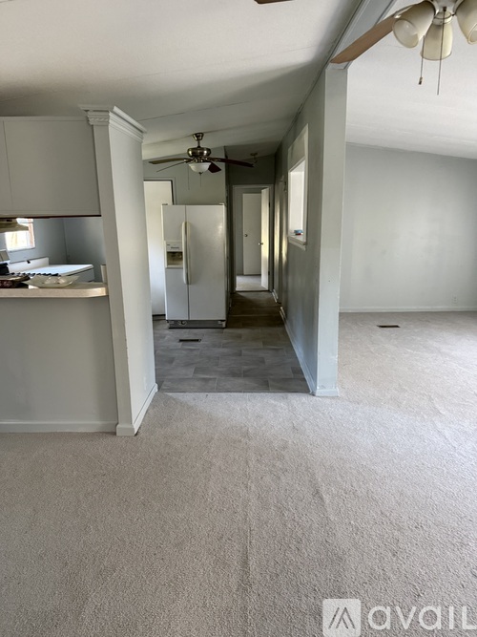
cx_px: 238
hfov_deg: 56.8
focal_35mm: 24
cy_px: 318
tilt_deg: -12.1
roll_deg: +1.2
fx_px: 441
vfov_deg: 71.6
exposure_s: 1/60
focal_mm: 6.76
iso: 320
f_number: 1.78
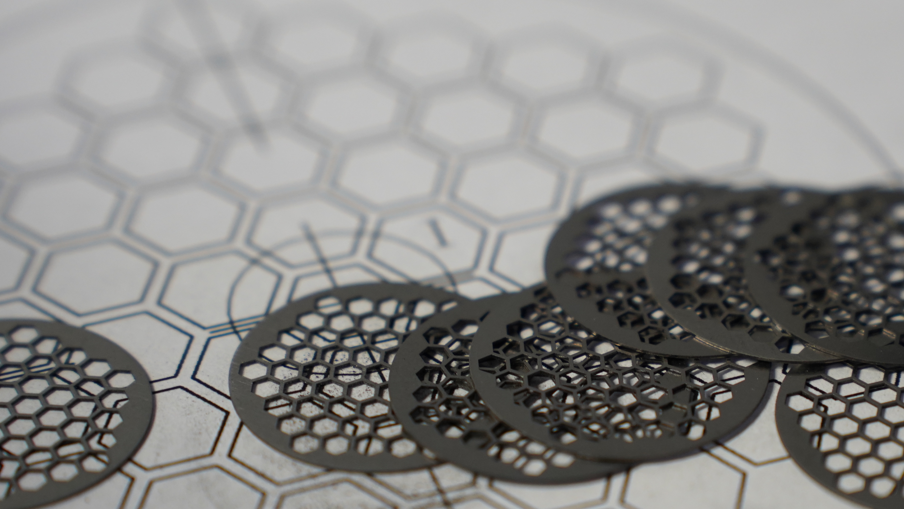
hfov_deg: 13.4
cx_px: 600
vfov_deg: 7.6
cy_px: 359
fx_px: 3836
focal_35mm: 160
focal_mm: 75
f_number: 4
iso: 640
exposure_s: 1/80
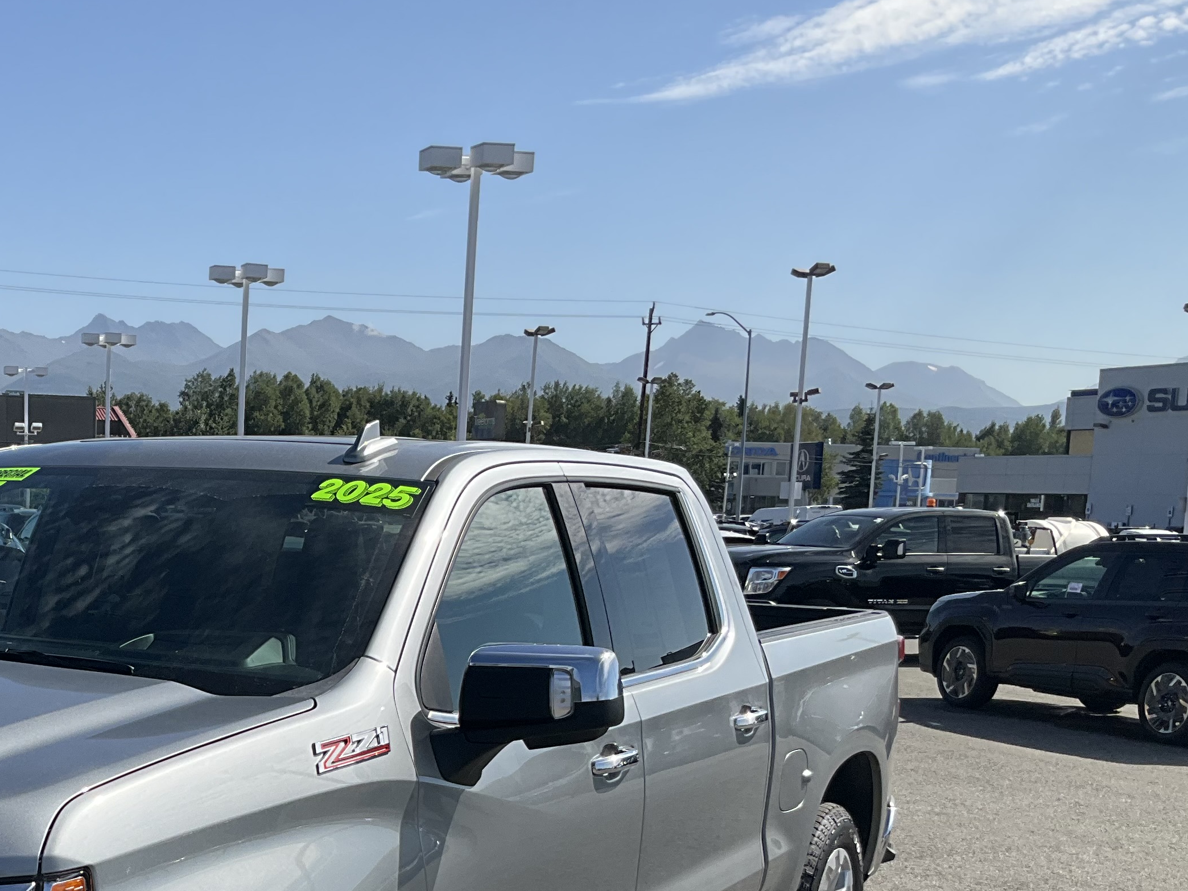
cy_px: 806
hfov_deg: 32.9
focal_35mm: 56
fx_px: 1922
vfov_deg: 25.3
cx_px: 161
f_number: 1.8
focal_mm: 3
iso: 25
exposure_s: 1/2058
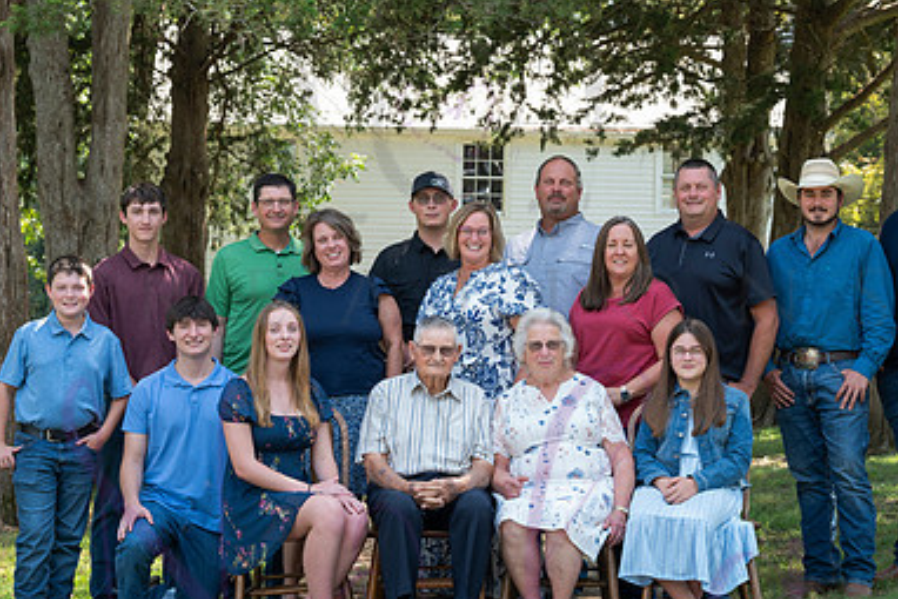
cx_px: 458
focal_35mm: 82
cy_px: 412
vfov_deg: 16.6
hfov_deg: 24.8
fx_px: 2046
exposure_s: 1/200
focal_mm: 54
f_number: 5.6
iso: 400
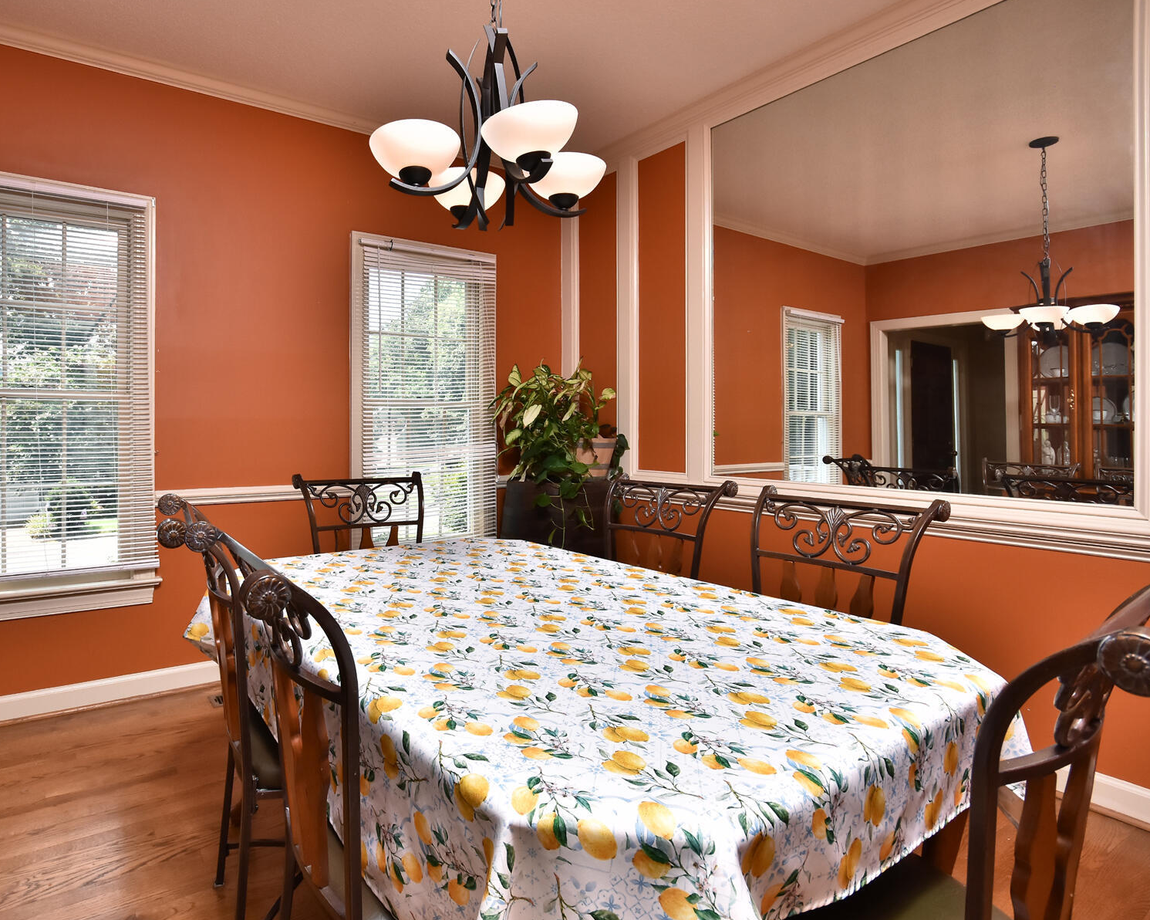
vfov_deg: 76.9
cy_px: 458
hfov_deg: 88.8
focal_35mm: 17
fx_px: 578
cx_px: 473
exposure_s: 1/250
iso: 400
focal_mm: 10
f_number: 7.1
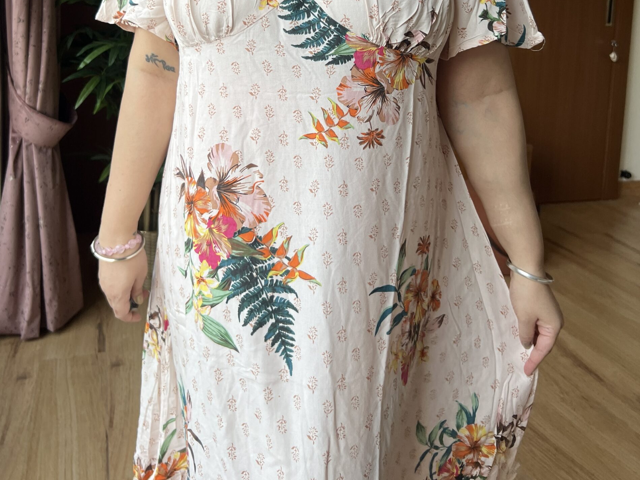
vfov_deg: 38.5
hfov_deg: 52.6
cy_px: 71
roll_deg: -1.9
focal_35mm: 35
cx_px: 318
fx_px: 647
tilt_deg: -5.9
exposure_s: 1/424
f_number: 1.5
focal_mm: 5.7
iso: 50
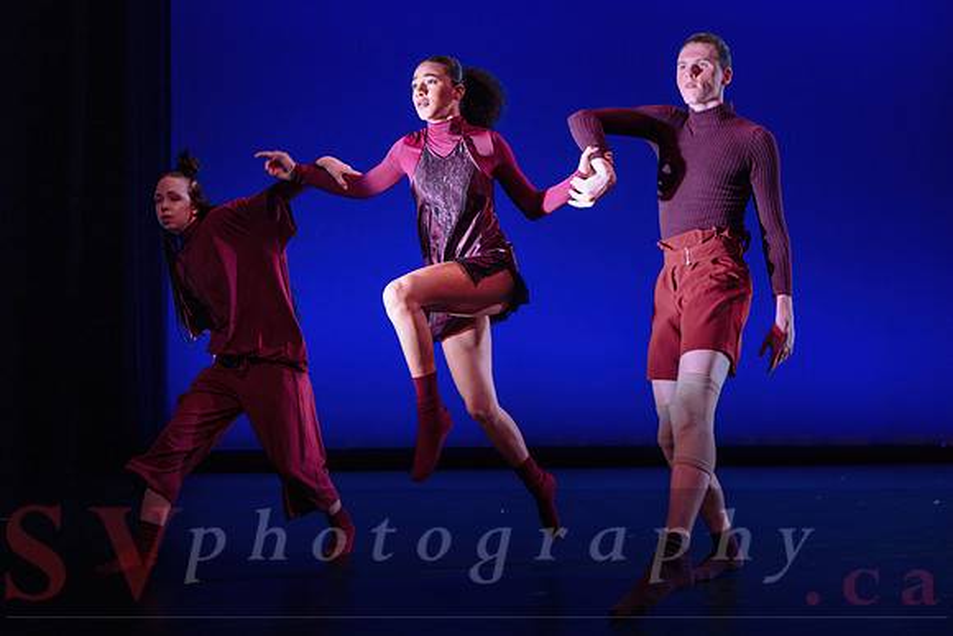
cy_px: 345
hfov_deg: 49.2
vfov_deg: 34.0
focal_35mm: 39
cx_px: 476
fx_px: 1041
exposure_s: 1/250
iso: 2500
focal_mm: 36
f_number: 2.8
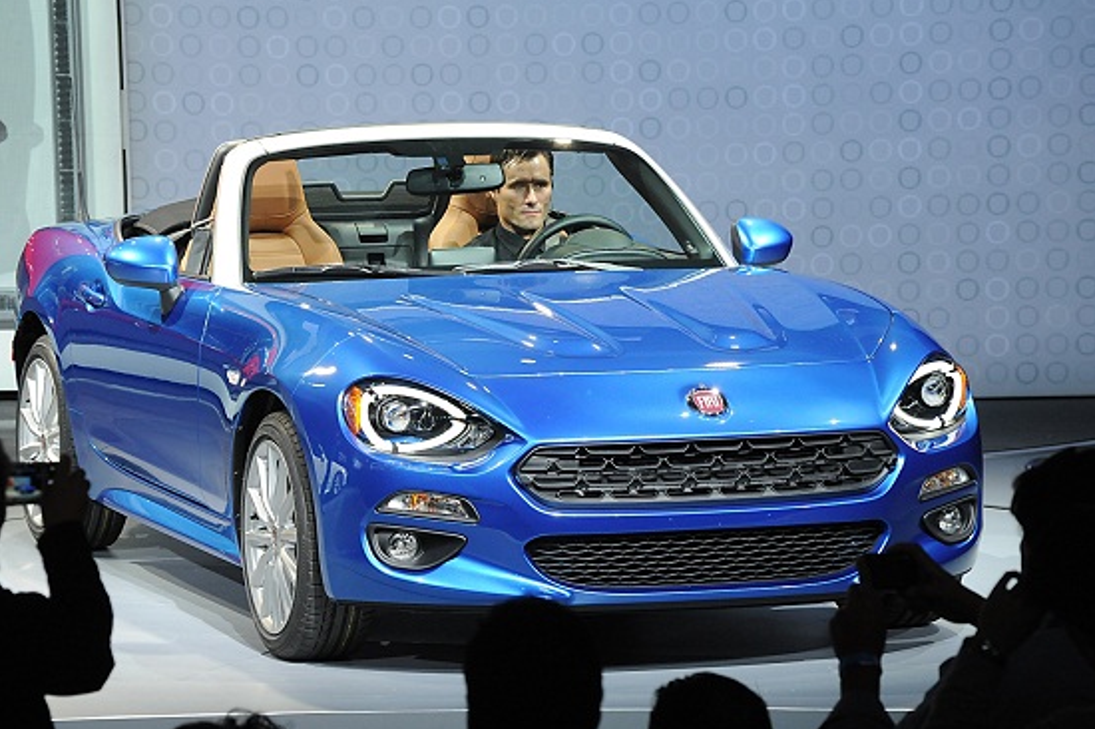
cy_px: 385
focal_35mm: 180
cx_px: 500
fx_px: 5472
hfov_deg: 11.4
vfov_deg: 7.6
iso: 2500
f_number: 8
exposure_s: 1/160
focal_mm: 165
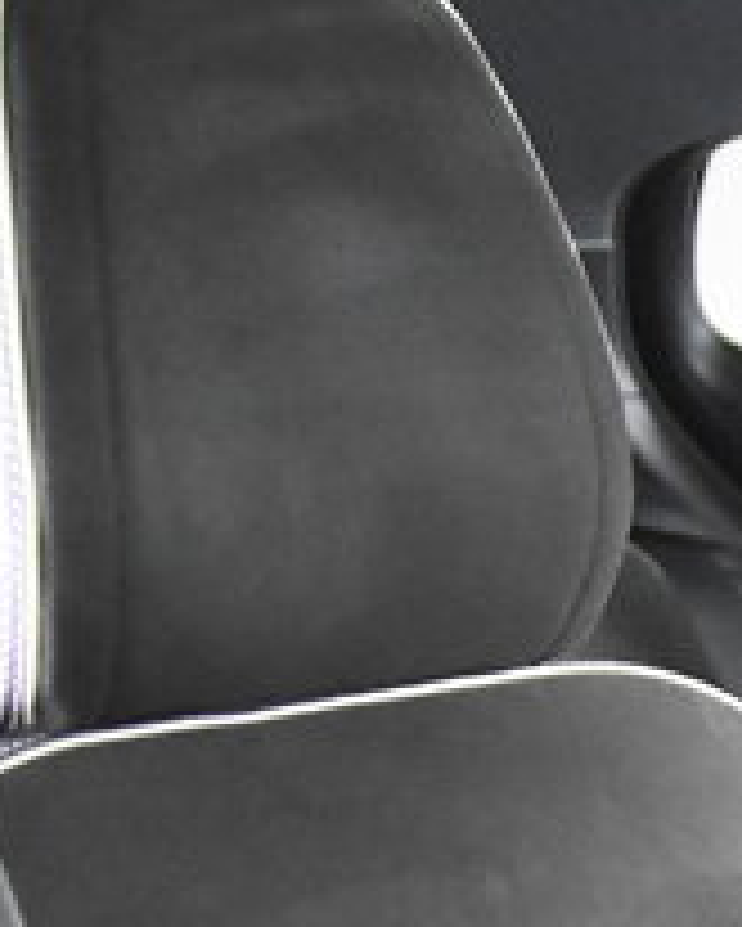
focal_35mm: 140
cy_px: 1528
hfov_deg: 9.6
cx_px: 1853
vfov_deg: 12.8
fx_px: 3840
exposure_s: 1/30
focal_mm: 20
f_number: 2.8
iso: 7200
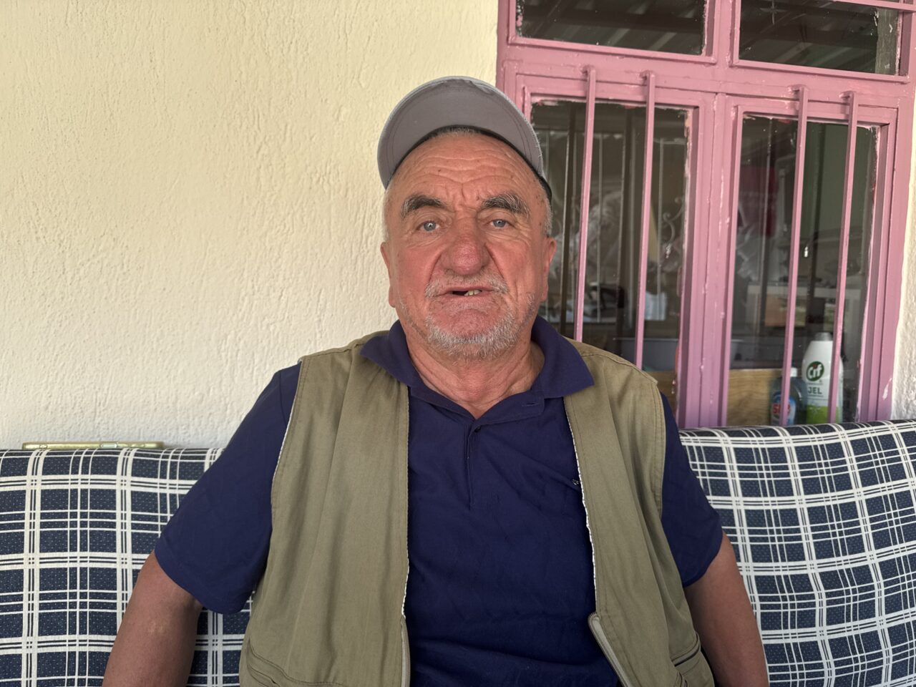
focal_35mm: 24
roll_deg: -1.5
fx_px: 635
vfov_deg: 56.8
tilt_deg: -2.9
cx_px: 458
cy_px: 344
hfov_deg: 71.6
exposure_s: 1/121
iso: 64
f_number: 1.78
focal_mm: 6.76
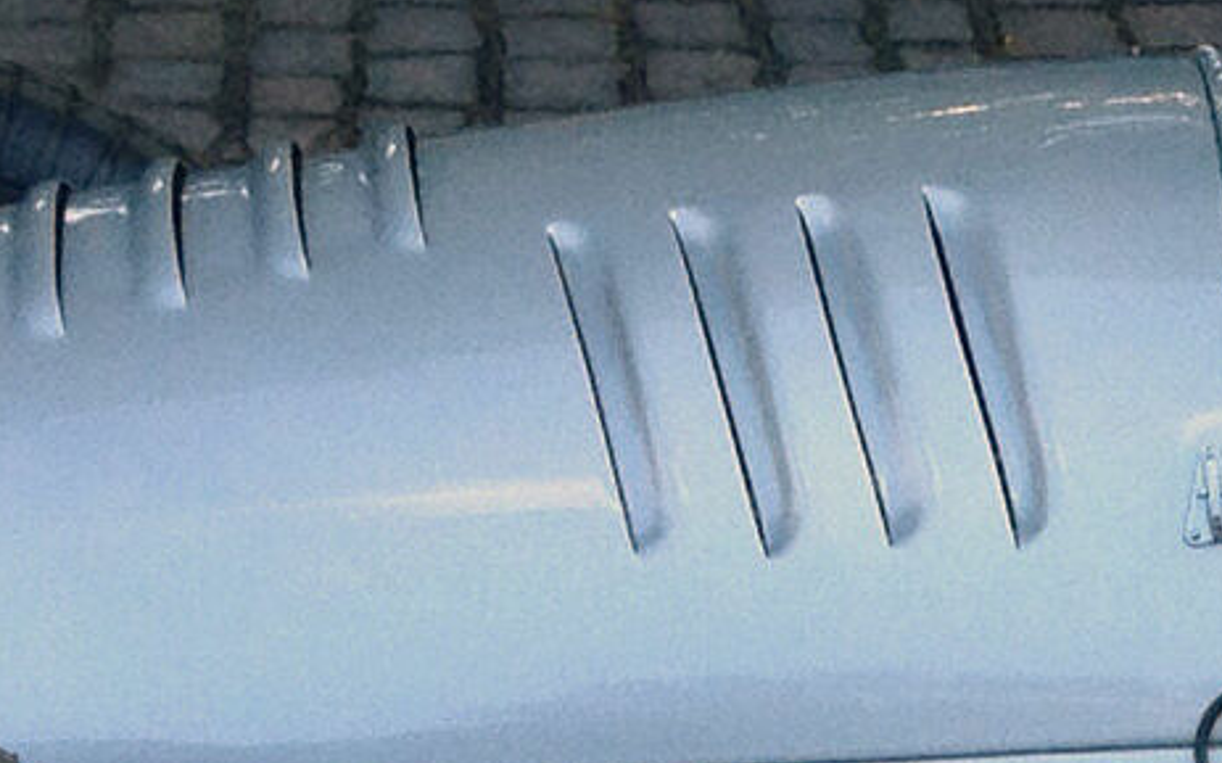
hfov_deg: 8.8
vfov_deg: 5.6
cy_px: 1352
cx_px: 2082
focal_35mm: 231
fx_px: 7690
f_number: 2.4
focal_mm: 4.28
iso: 50
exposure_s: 1/177
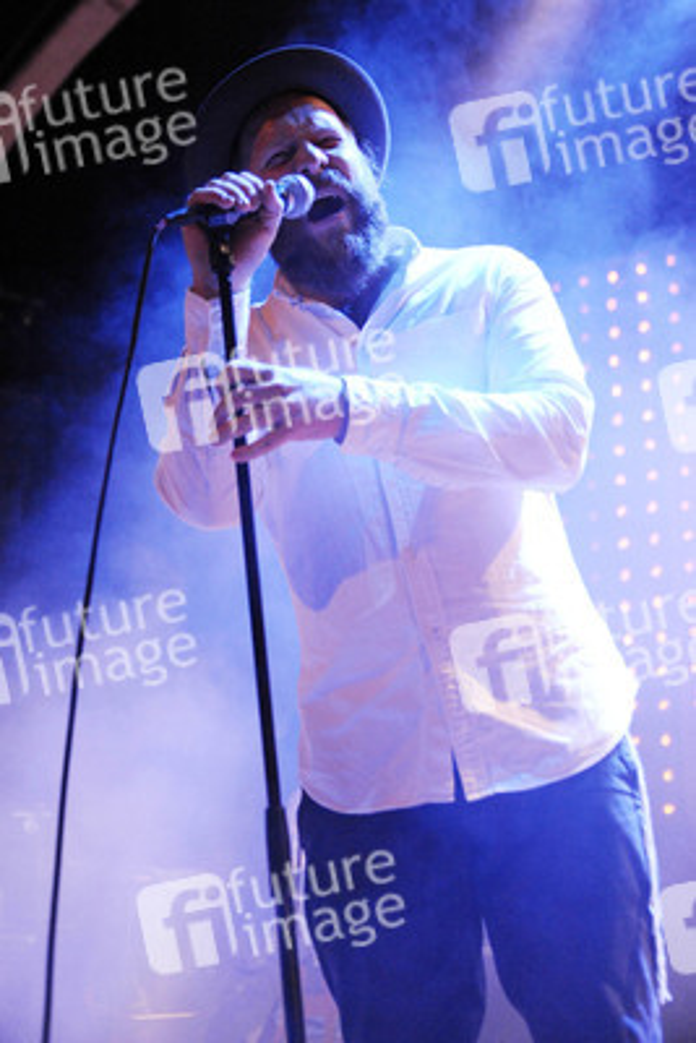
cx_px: 348
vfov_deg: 46.4
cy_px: 522
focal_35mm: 42
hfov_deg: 31.9
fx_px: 1217
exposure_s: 1/160
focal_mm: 42
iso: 6400
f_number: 2.8
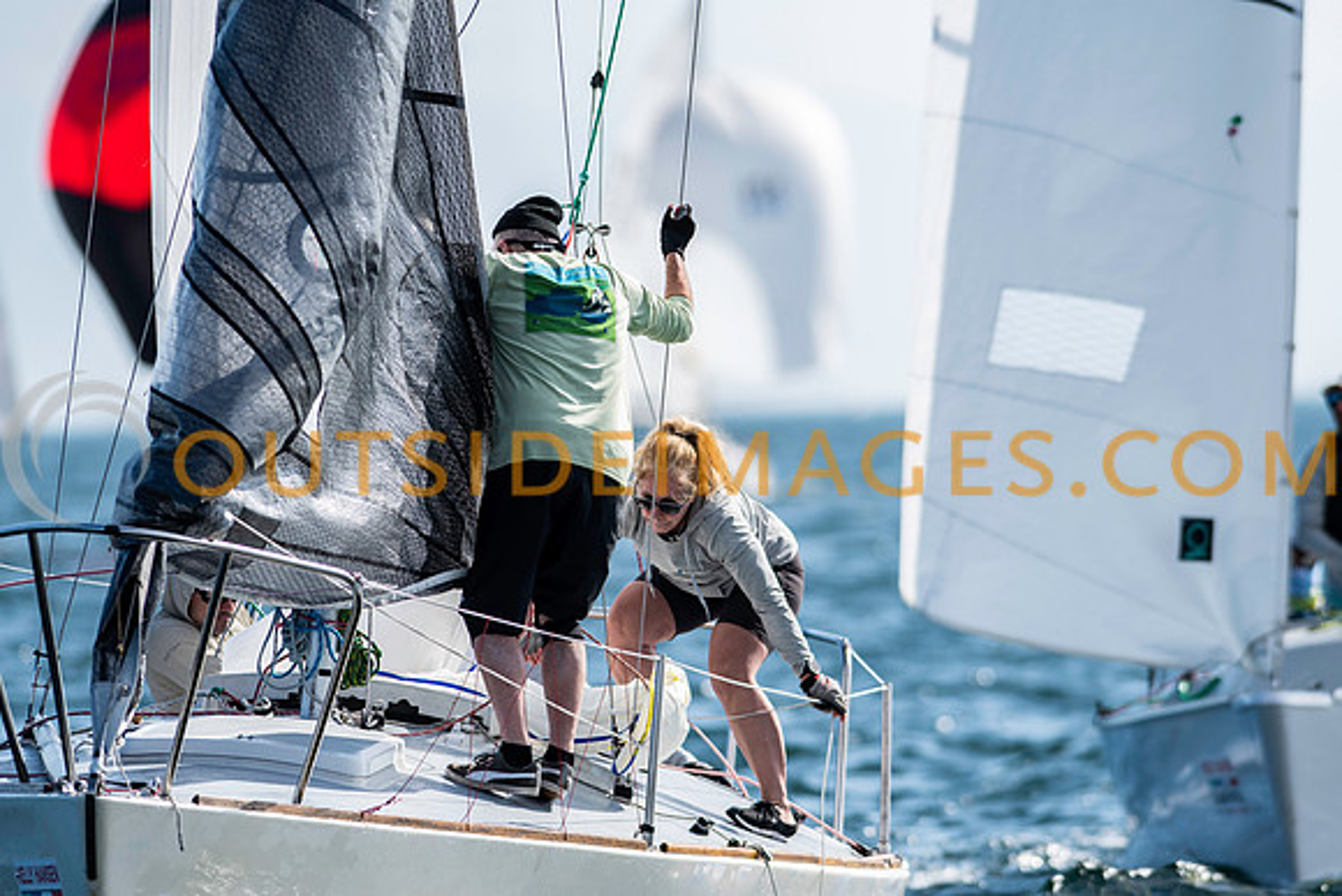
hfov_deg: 4.6
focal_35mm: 450
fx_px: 16778
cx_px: 671
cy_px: 448
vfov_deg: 3.1
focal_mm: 300
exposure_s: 1/2500
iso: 200
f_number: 5
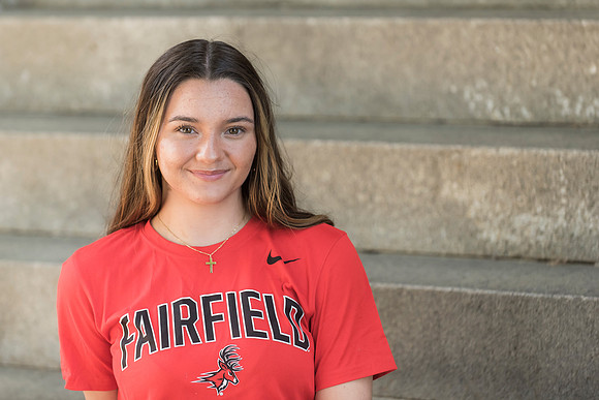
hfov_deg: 14.4
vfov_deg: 9.7
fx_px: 2365
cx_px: 284
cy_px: 189
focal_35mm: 142
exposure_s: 1/400
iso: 1000
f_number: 3.2
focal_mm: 135
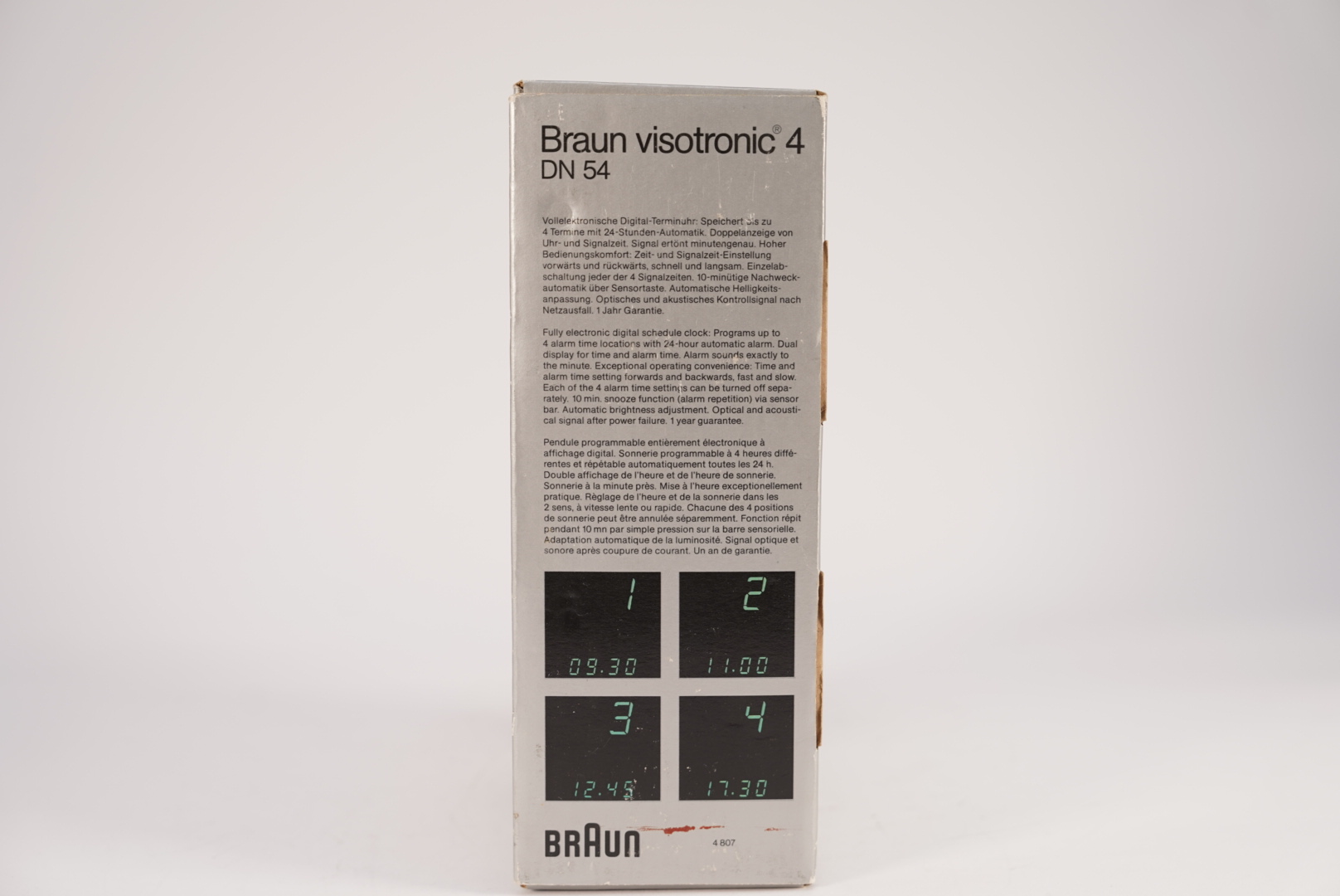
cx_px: 670
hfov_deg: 40.3
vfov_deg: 27.6
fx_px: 1825
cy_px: 448
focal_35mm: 49
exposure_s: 1/200
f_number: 4
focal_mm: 49
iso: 250
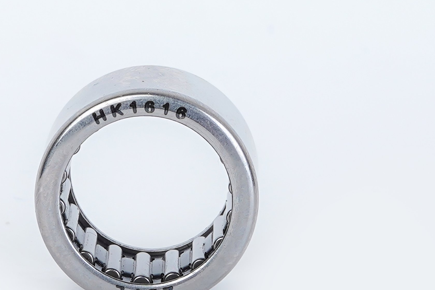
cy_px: 180
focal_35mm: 114
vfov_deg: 12.0
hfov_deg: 17.9
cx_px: 149
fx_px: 1378
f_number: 16
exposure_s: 1/160
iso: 100
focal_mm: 50
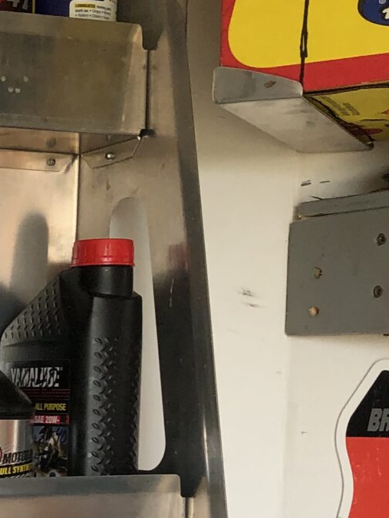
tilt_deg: -6.1
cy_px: 598
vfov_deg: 17.8
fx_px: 1588
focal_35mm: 106
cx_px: -330
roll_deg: +0.1
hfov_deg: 12.6
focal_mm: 3.99
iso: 64
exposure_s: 1/120
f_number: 1.8
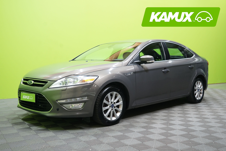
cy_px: 76
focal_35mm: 38
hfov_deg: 50.7
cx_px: 113
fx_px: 239
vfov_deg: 35.1
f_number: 5
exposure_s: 1/20
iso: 1000
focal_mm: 38
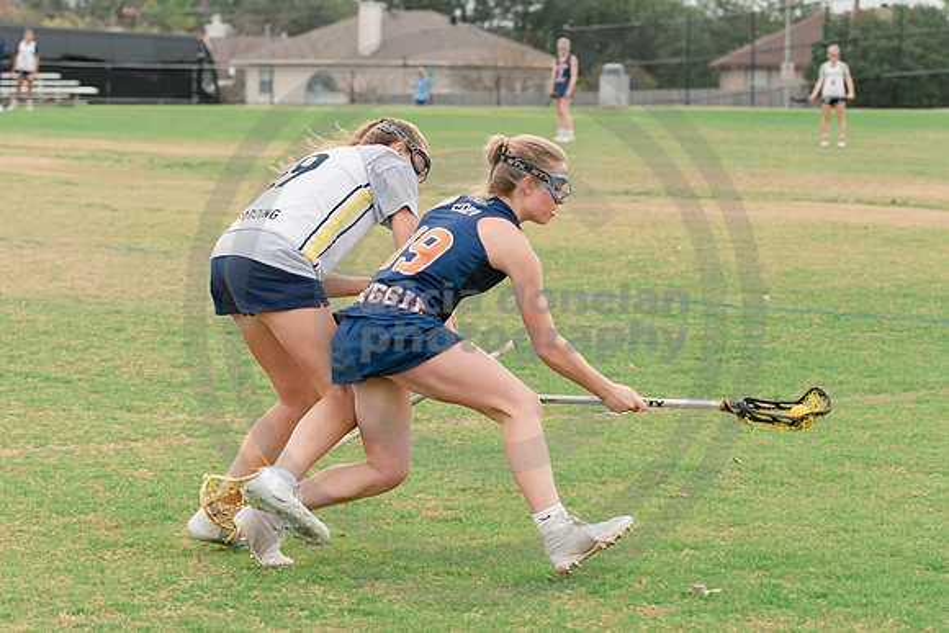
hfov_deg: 13.6
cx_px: 722
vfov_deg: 9.1
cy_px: 232
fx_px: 3972
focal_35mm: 151
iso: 250
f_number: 3
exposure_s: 1/1250
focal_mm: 70
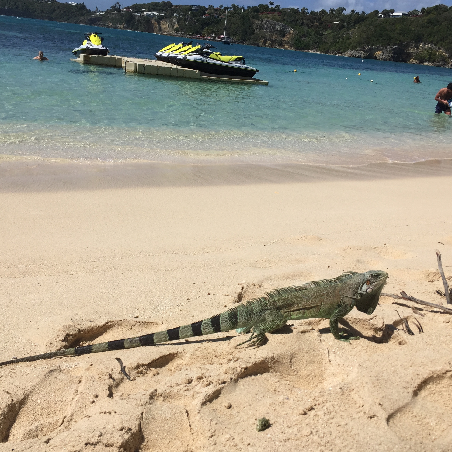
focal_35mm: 35
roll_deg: -7.2
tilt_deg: -18.9
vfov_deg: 47.2
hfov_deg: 47.2
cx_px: 227
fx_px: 517
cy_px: 226
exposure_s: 1/4950
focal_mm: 4.15
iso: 32
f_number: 2.2
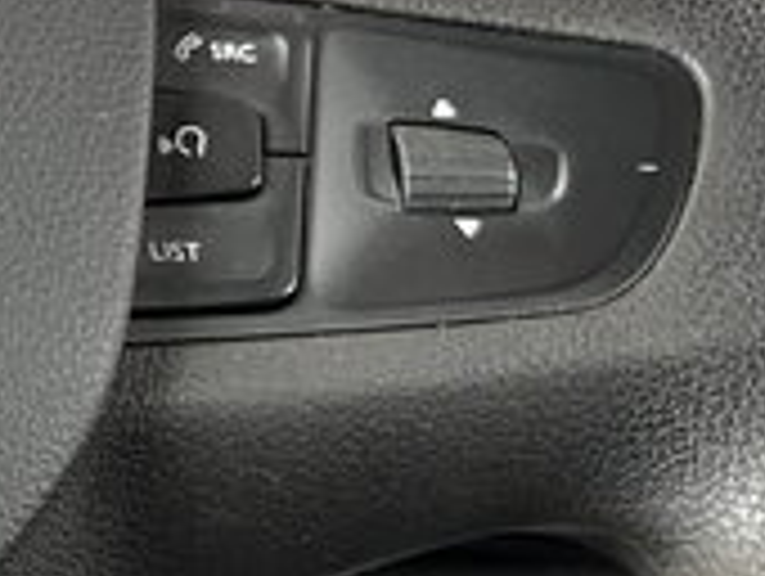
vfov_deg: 12.8
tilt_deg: -7.4
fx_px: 2567
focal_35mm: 116
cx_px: -662
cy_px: 320
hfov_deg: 14.6
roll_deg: +1.4
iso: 160
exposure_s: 1/50
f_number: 1.6
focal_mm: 5.1
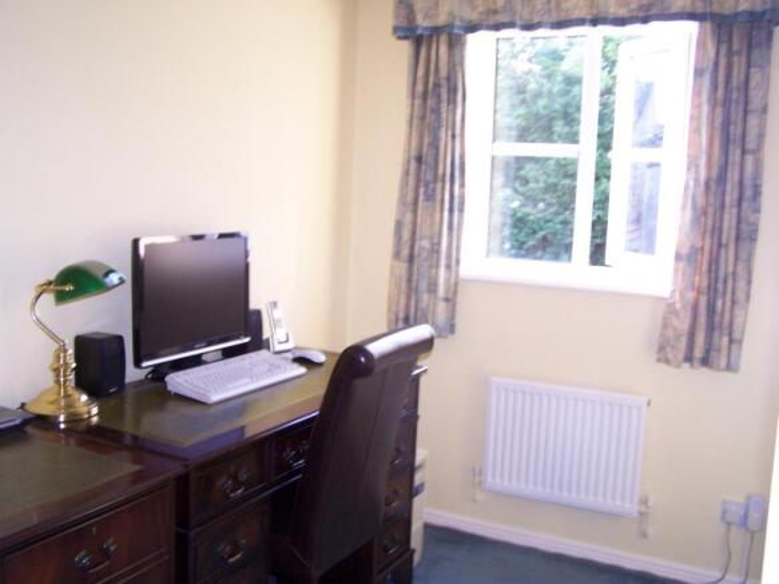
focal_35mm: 38
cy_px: 292
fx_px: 855
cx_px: 390
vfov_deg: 37.7
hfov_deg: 49.0
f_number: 2.8
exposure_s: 1/60
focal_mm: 6.3
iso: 140
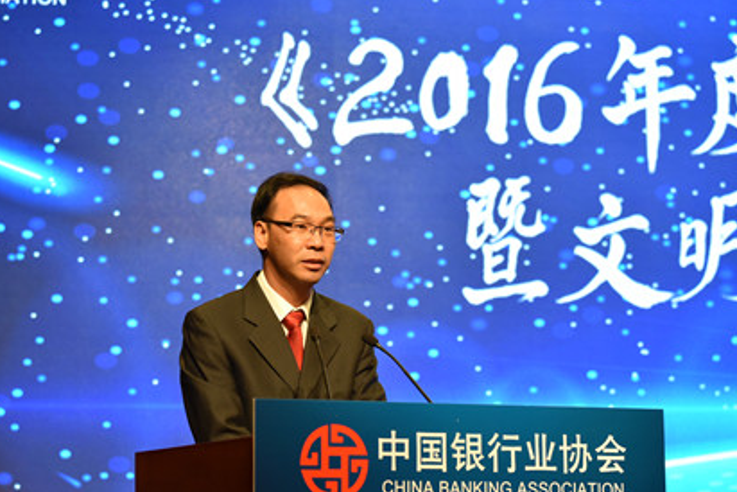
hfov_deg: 13.0
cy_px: 267
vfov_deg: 8.7
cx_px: 353
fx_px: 3234
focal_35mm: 158
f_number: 4.8
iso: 2500
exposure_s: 1/250
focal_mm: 130
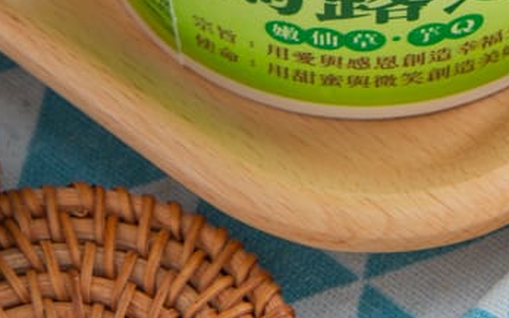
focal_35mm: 521
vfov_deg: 2.5
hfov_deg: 4.0
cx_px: 359
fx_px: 7228
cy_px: -407
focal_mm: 112
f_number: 7.1
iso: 160
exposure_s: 1/100
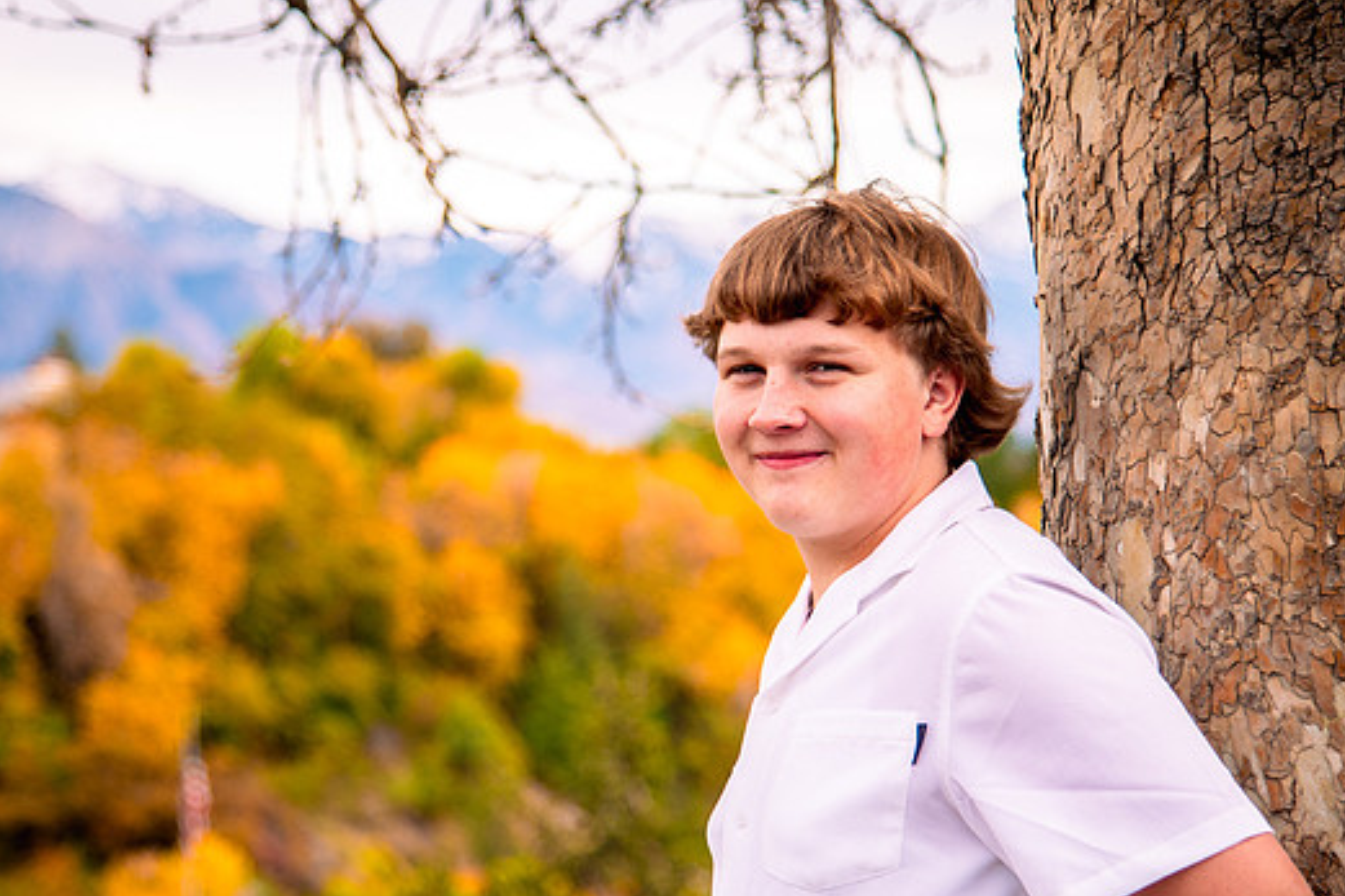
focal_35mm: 114
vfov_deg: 12.0
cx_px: 532
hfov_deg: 17.9
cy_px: 497
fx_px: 4258
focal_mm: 86
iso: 200
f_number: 4
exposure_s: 1/200
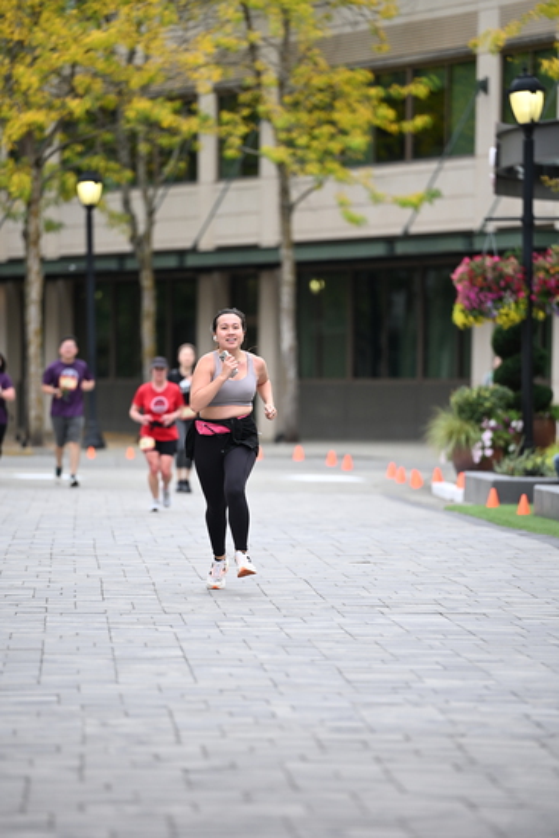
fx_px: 4655
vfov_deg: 10.3
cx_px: 280
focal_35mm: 200
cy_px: 419
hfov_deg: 6.9
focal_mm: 200
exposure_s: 1/1600
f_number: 2.8
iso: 640
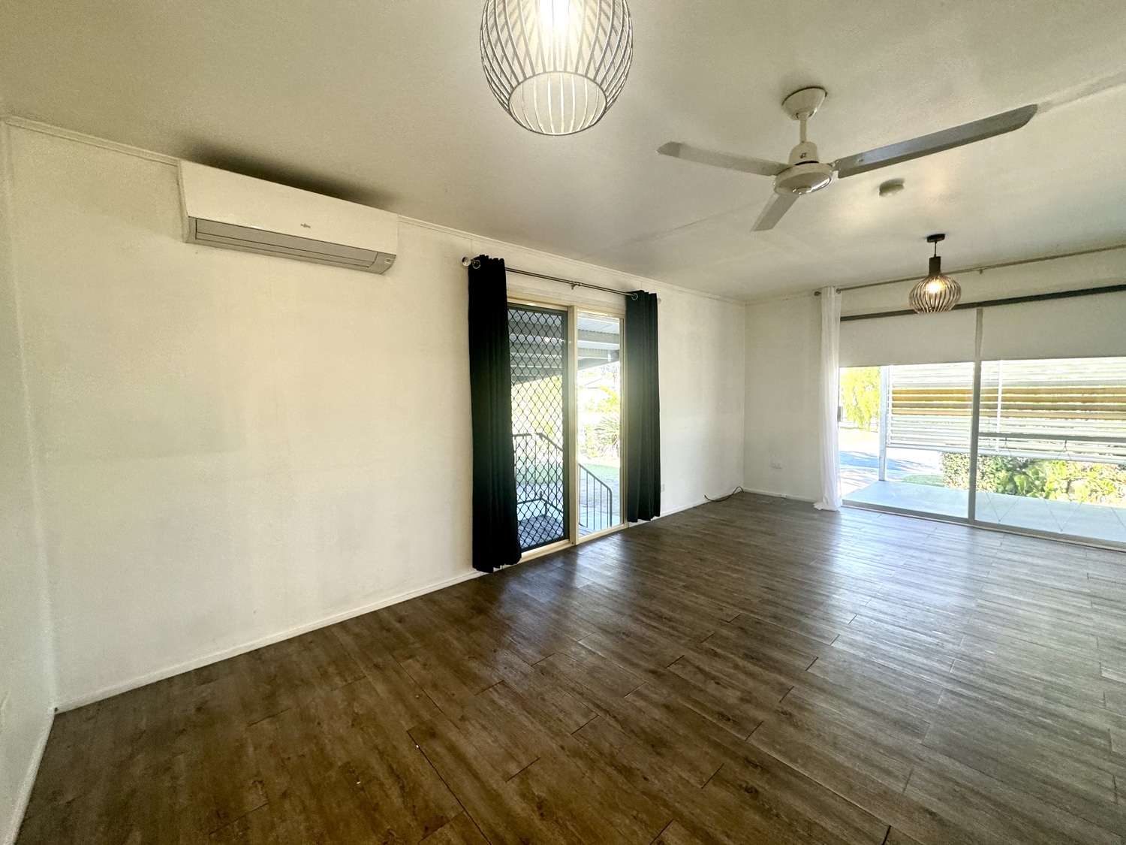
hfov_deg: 102.1
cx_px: 563
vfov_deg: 85.7
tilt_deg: +1.5
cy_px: 422
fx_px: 455
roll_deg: +1.7
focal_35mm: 14
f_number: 2.2
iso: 160
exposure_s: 1/100
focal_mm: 2.22
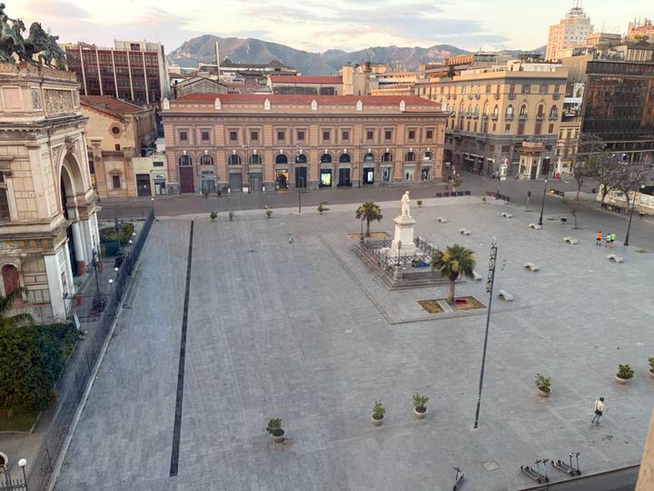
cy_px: 246
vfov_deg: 53.1
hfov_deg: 67.3
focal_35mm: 26
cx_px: 327
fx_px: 491
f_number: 1.6
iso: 100
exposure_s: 1/122
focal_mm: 5.96
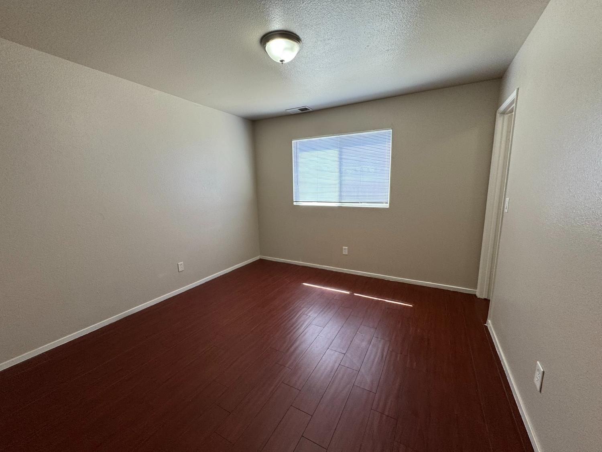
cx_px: 301
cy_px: 226
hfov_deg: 102.1
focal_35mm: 14
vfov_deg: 85.7
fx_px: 243
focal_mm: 2.22
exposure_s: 1/120
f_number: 2.2
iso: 100
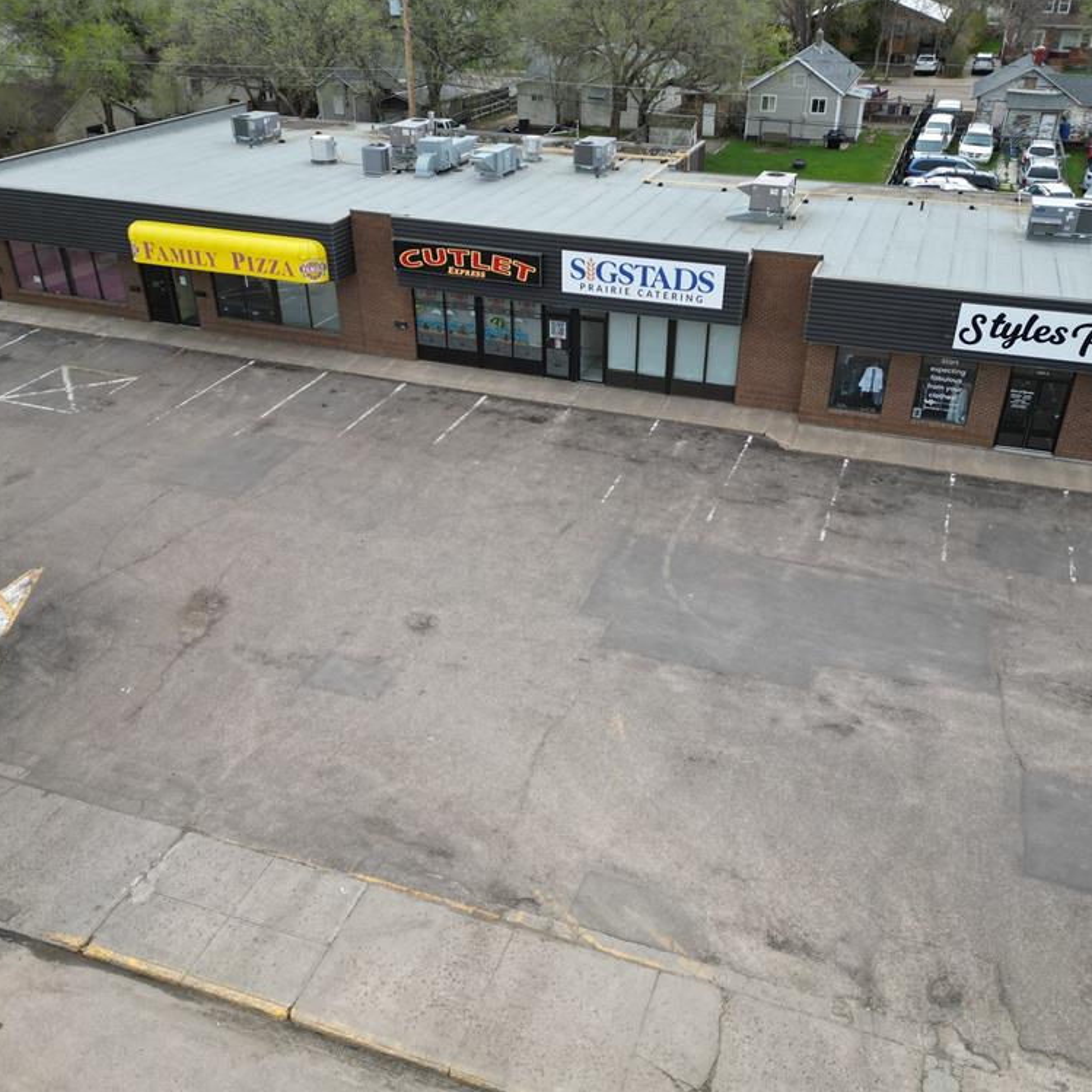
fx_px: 1035
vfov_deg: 55.6
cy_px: 555
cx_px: 579
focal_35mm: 29
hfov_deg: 55.6
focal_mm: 6.72
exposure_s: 1/640
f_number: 1.7
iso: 100
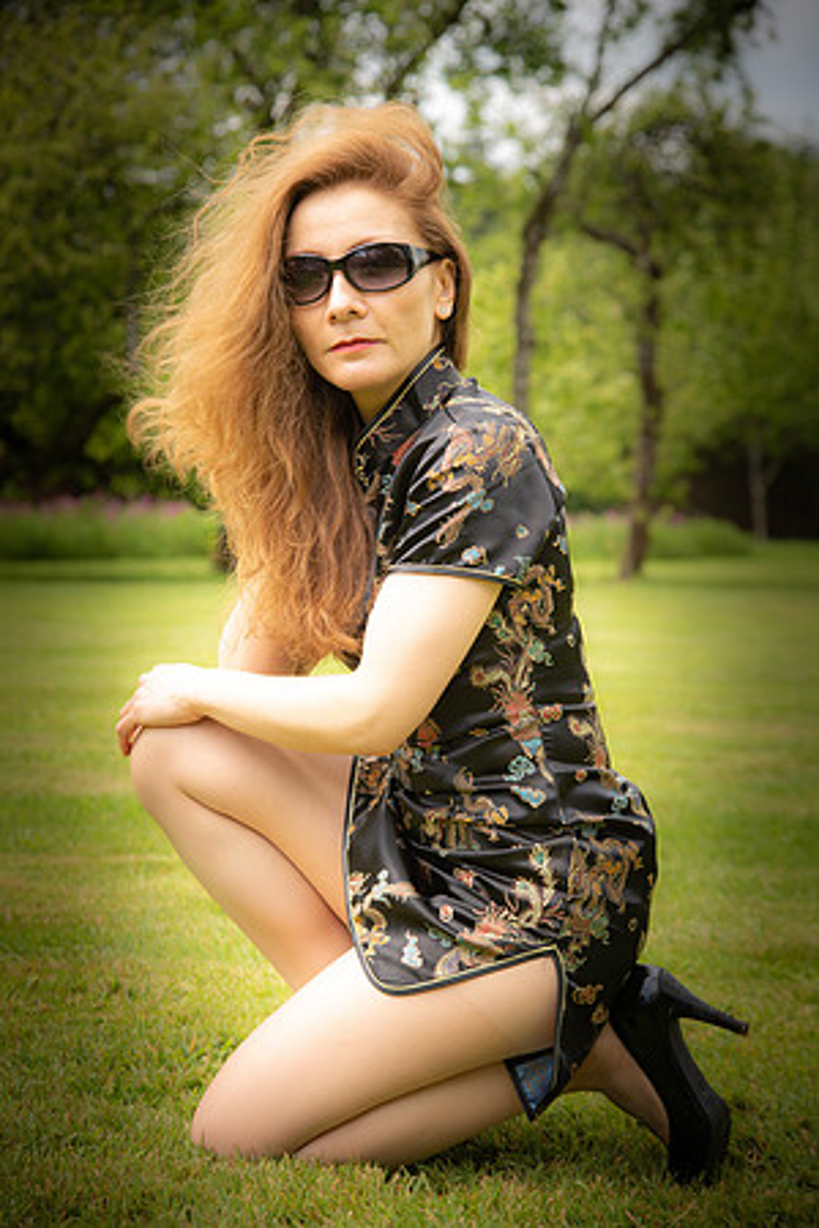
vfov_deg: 26.0
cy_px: 614
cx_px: 410
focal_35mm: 78
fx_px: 2662
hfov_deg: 17.5
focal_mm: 78
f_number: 5.6
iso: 100
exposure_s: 1/125
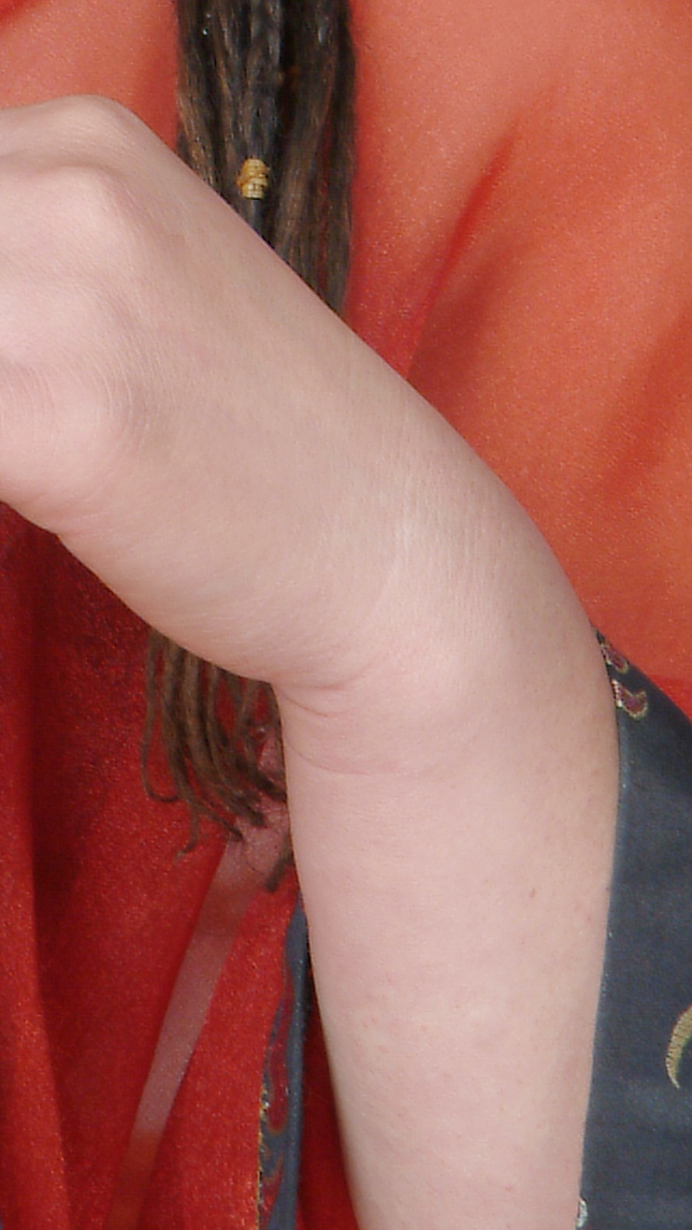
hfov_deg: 2.5
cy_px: -428
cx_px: -415
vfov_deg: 4.4
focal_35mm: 491
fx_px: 16018
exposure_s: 1/125
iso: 160
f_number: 6.7
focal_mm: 84
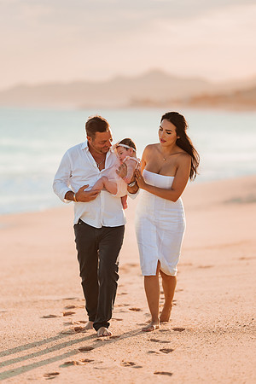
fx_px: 1440
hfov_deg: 10.2
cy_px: 192
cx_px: 128
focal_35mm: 135
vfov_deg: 15.2
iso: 100
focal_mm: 135
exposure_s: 1/3200
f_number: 1.8
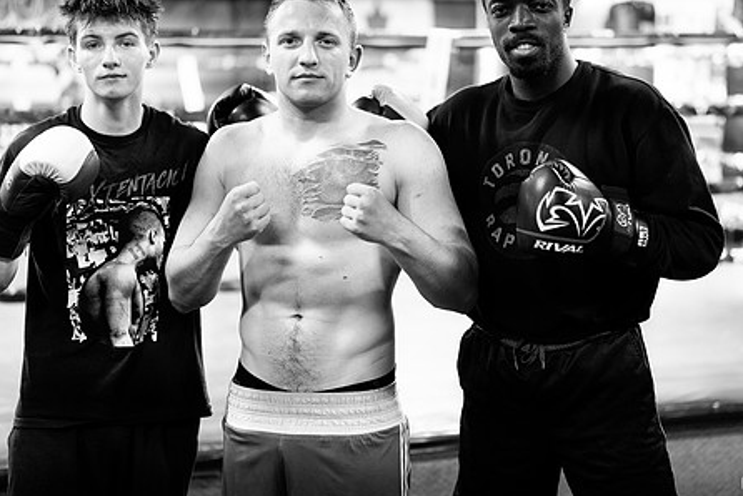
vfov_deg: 20.9
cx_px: 373
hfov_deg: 30.9
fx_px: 1342
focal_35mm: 65
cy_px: 187
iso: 1600
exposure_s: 1/400
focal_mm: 50
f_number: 1.4
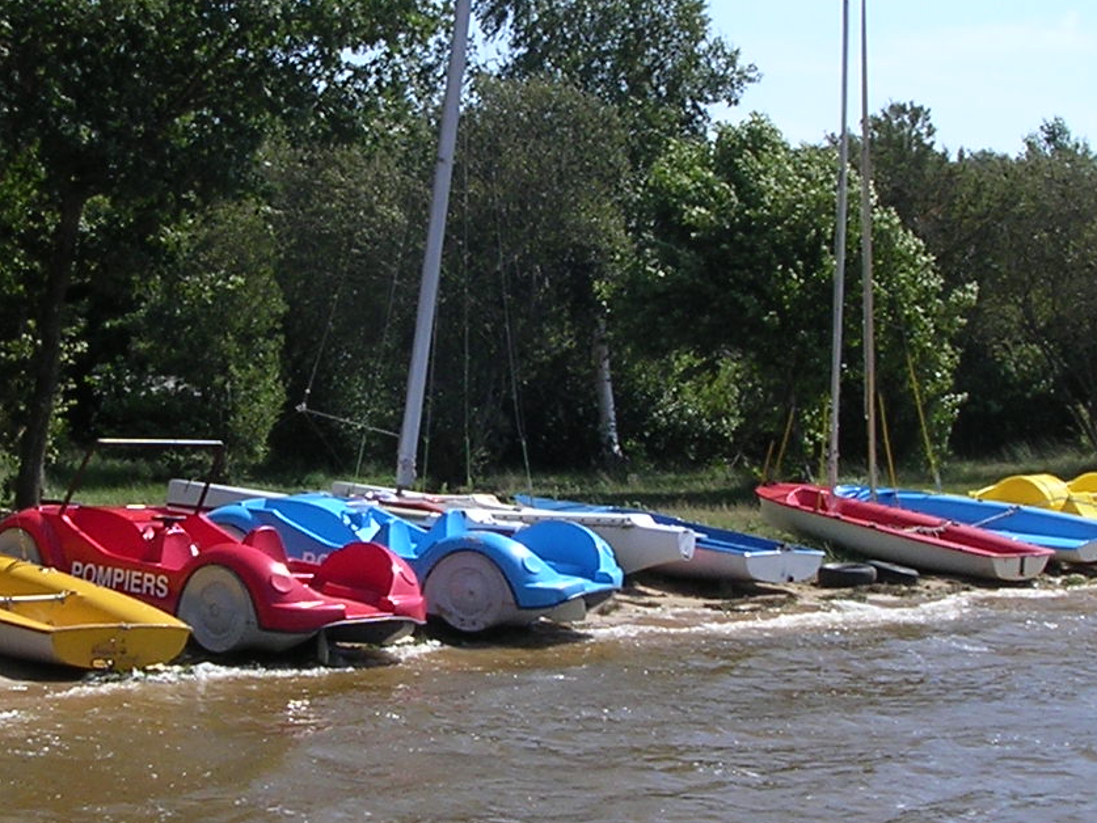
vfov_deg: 15.9
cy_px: 359
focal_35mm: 93
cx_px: 417
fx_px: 2948
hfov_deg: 21.0
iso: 100
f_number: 5.6
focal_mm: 5.8
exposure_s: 1/289
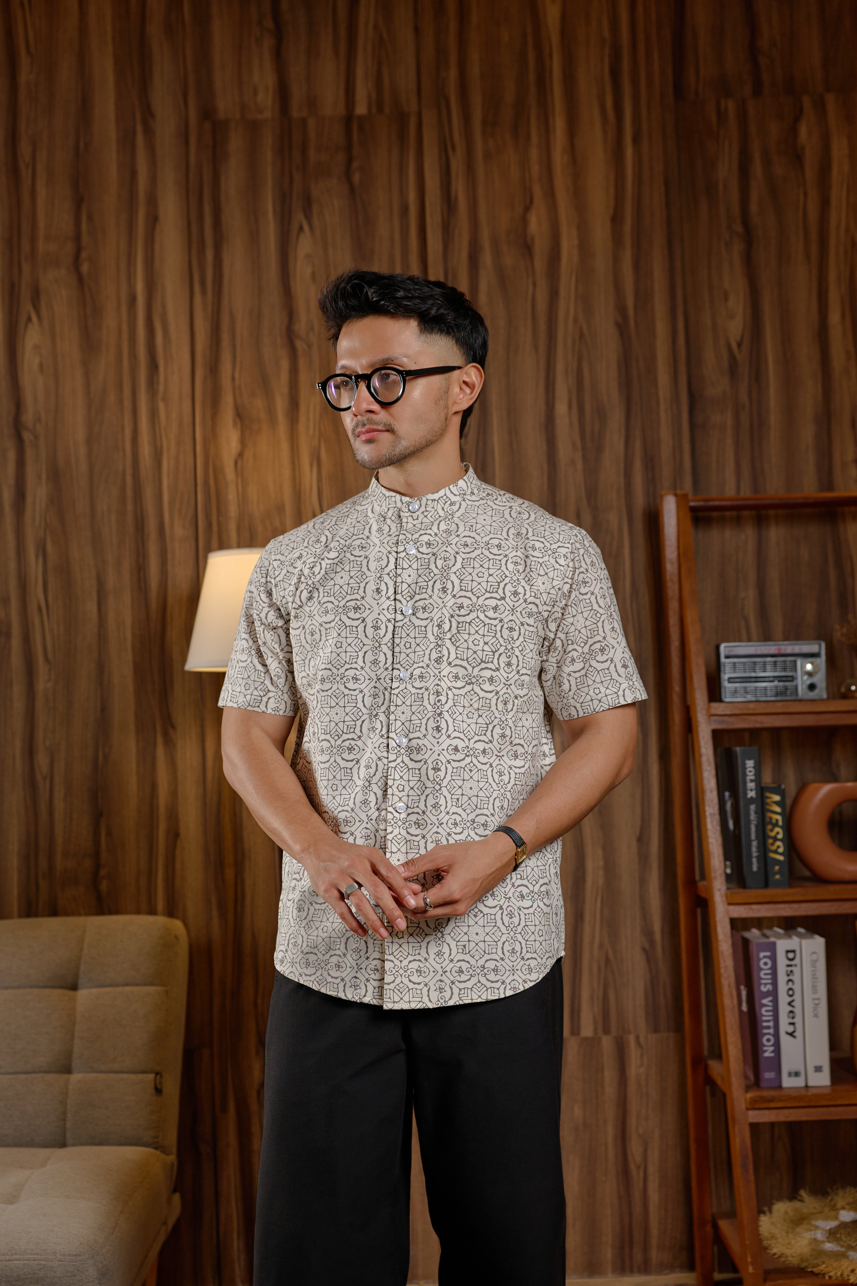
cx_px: 428
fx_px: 1535
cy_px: 643
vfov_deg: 45.4
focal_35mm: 43
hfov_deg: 31.2
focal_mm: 43
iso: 250
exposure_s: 1/160
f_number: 4
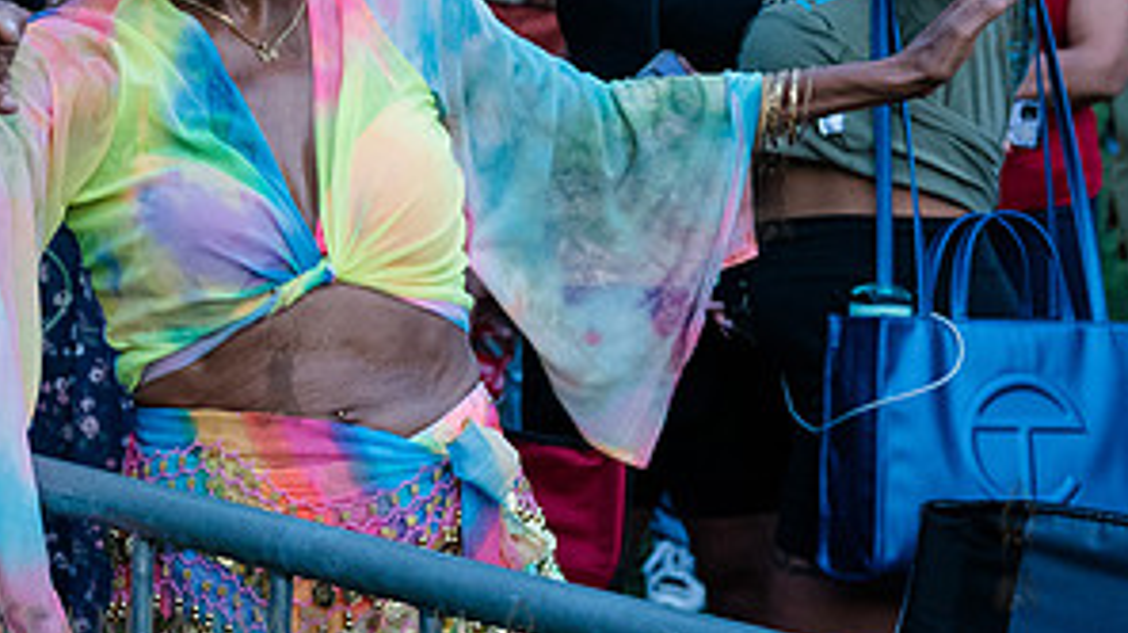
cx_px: 178
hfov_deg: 19.2
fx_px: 3288
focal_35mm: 110
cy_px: 86
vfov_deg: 10.9
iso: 3200
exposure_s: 1/200
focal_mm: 38
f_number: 3.5
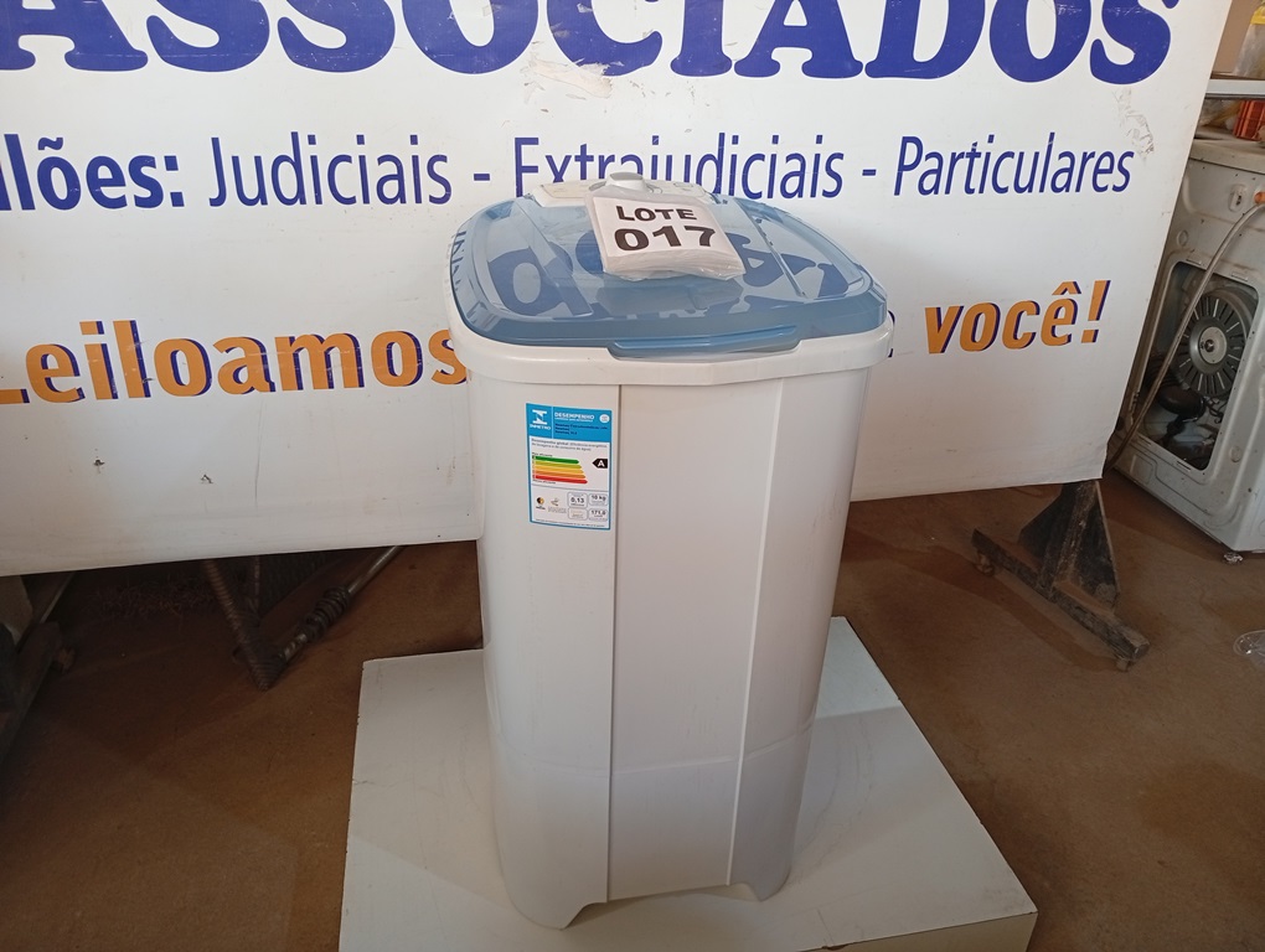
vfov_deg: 51.5
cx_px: 632
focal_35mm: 27
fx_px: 988
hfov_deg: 65.2
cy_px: 476
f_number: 1.8
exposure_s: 1/30
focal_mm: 3.98
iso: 251
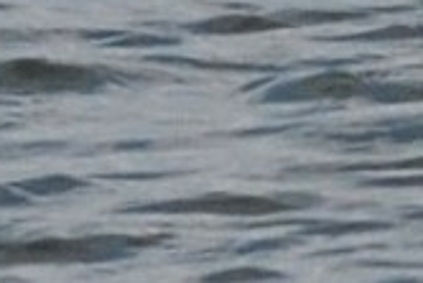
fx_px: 55731
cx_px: -696
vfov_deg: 0.3
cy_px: 3
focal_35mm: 4739
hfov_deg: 0.4
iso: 220
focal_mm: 500
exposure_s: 1/1600
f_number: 5.6
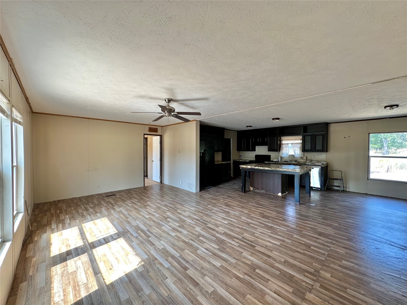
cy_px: 152
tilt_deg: -1.5
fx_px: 165
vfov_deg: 85.7
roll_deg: -0.3
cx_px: 204
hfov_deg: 102.1
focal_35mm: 14
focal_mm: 2.22
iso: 100
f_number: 2.2
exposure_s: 1/99
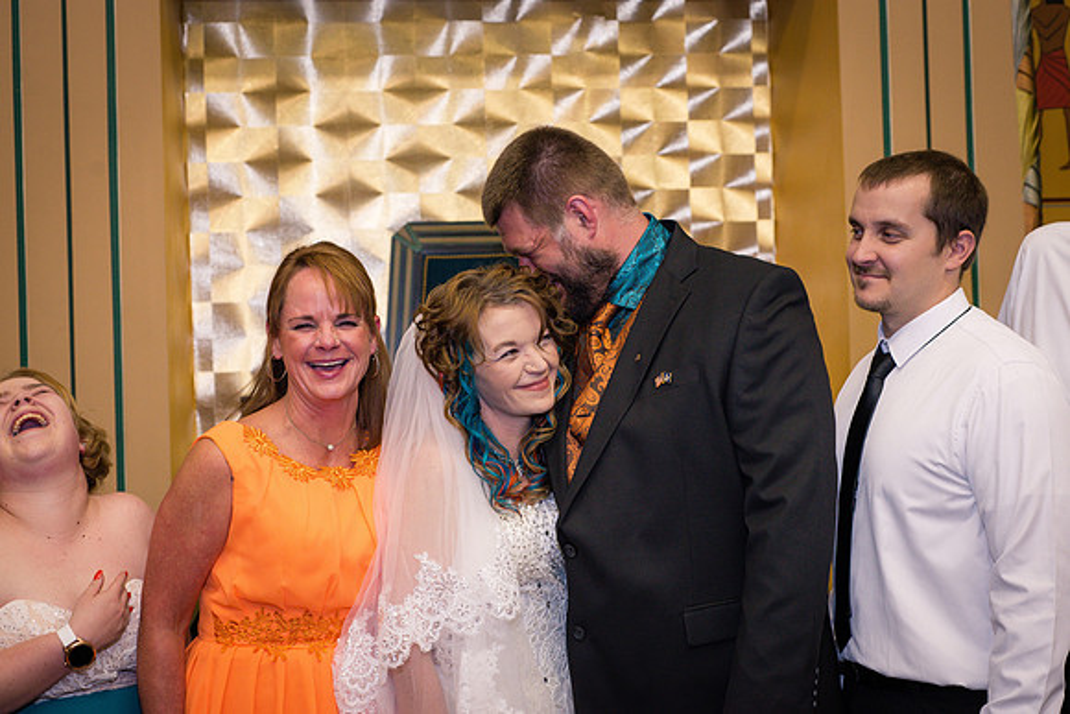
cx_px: 535
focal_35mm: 50
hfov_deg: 39.6
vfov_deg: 27.0
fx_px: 1486
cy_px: 357
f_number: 5
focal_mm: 50
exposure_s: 1/125
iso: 800
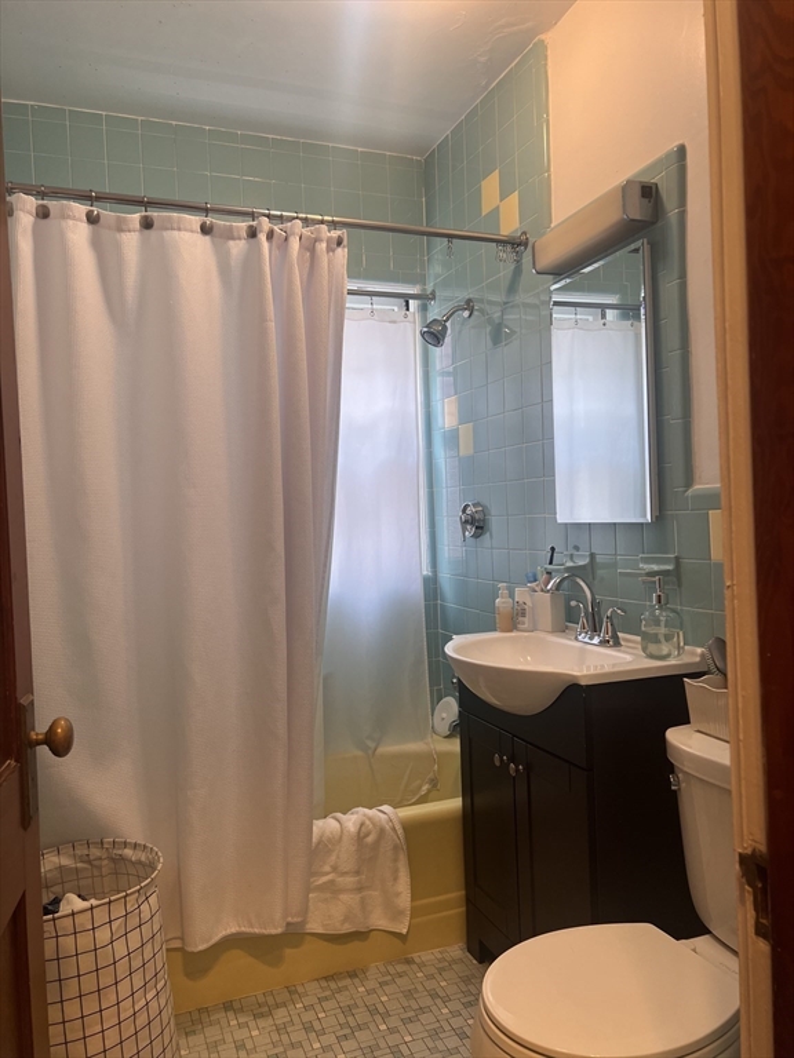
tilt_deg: -0.3
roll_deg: +2.4
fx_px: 795
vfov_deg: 67.3
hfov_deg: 53.1
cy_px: 529
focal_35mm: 26
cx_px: 397
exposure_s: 1/60
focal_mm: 5.7
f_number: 1.5
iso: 64
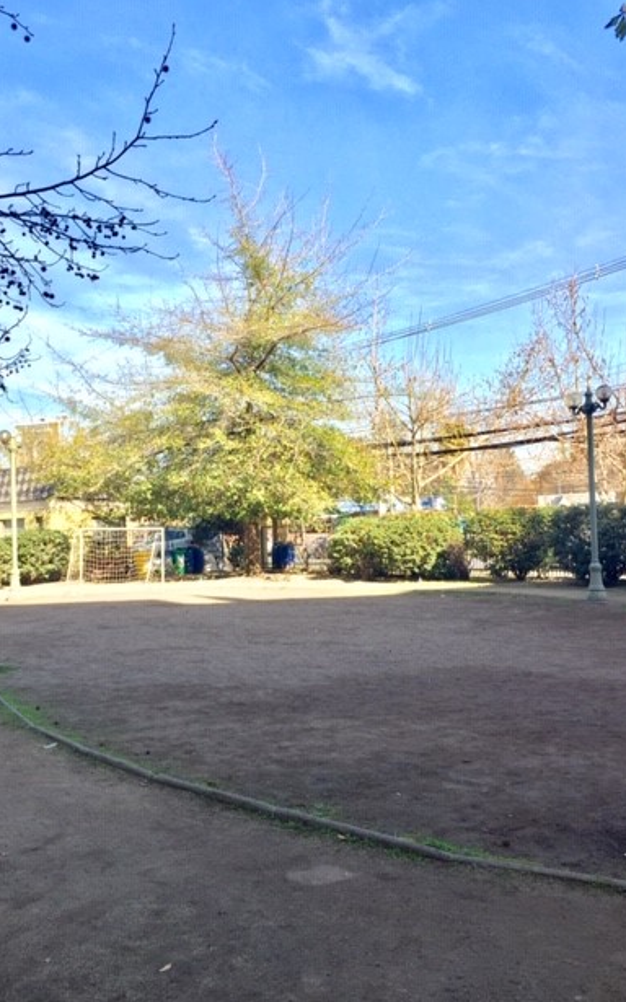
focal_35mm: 32
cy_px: 507
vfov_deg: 59.7
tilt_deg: +2.5
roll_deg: +0.1
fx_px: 874
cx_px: 282
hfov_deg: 39.4
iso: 32
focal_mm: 4.15
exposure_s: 1/359
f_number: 2.2
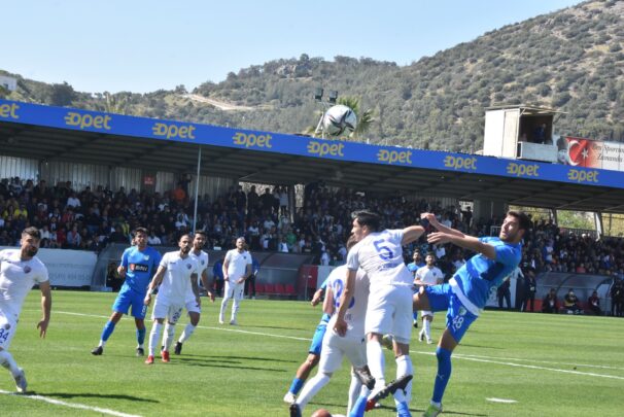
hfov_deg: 20.9
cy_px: 208
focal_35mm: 98
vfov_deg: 14.1
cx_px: 312
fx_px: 1691
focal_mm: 65
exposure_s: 1/800
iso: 1250
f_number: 14
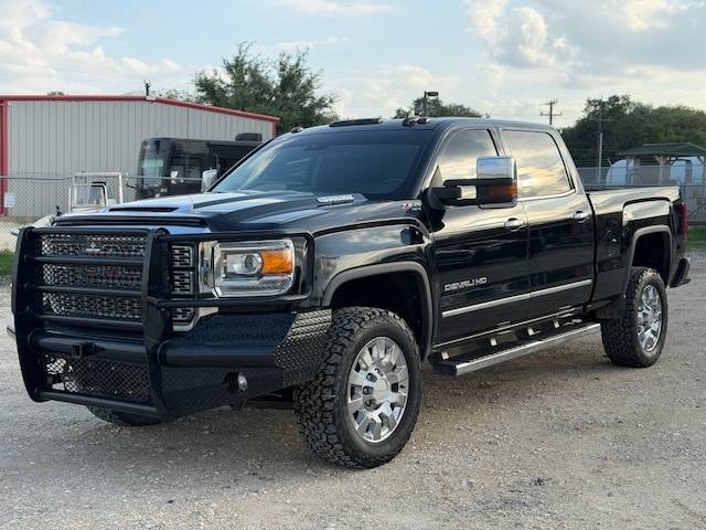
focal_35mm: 48
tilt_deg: -4.6
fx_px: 979
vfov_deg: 30.3
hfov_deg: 39.7
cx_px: 353
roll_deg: -1.5
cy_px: 265
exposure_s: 1/1795
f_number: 1.78
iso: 80
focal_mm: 6.76
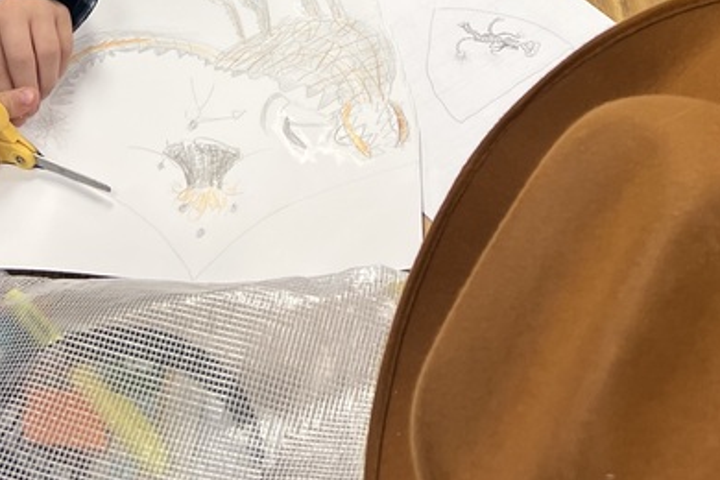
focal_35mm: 71
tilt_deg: -27.9
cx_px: 436
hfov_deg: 28.4
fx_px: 1420
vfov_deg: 16.7
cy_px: -316
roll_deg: +0.6
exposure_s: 1/120
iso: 80
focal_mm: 5.7
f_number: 1.5
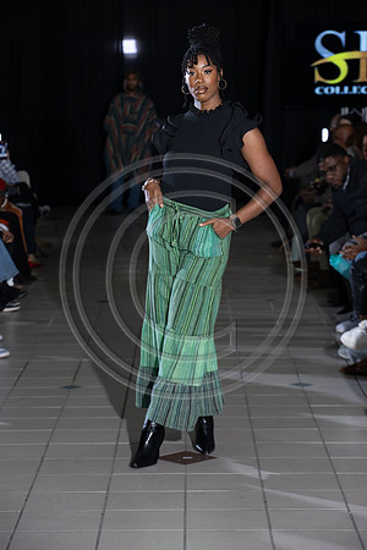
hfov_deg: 11.8
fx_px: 1774
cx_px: 184
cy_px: 275
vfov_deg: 17.6
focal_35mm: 116
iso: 1000
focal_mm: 116
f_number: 6.3
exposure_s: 1/160
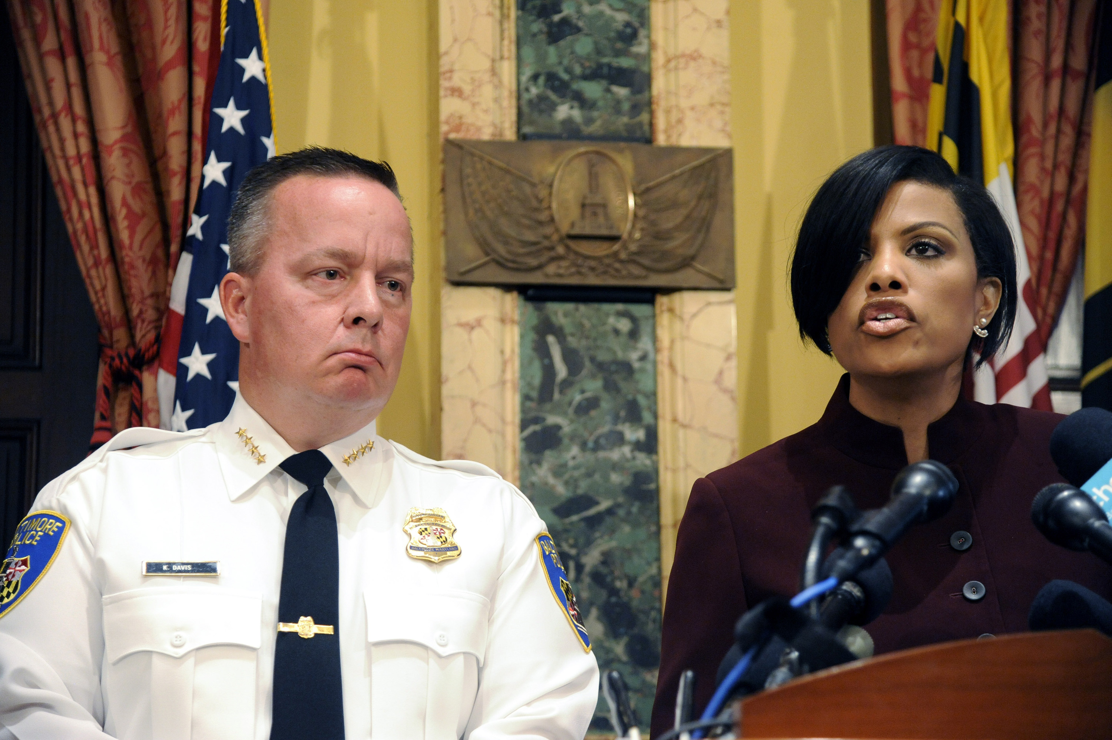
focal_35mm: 82
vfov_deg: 16.6
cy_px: 370
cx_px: 556
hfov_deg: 24.8
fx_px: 2531
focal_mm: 82
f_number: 4
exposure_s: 1/60
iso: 3200
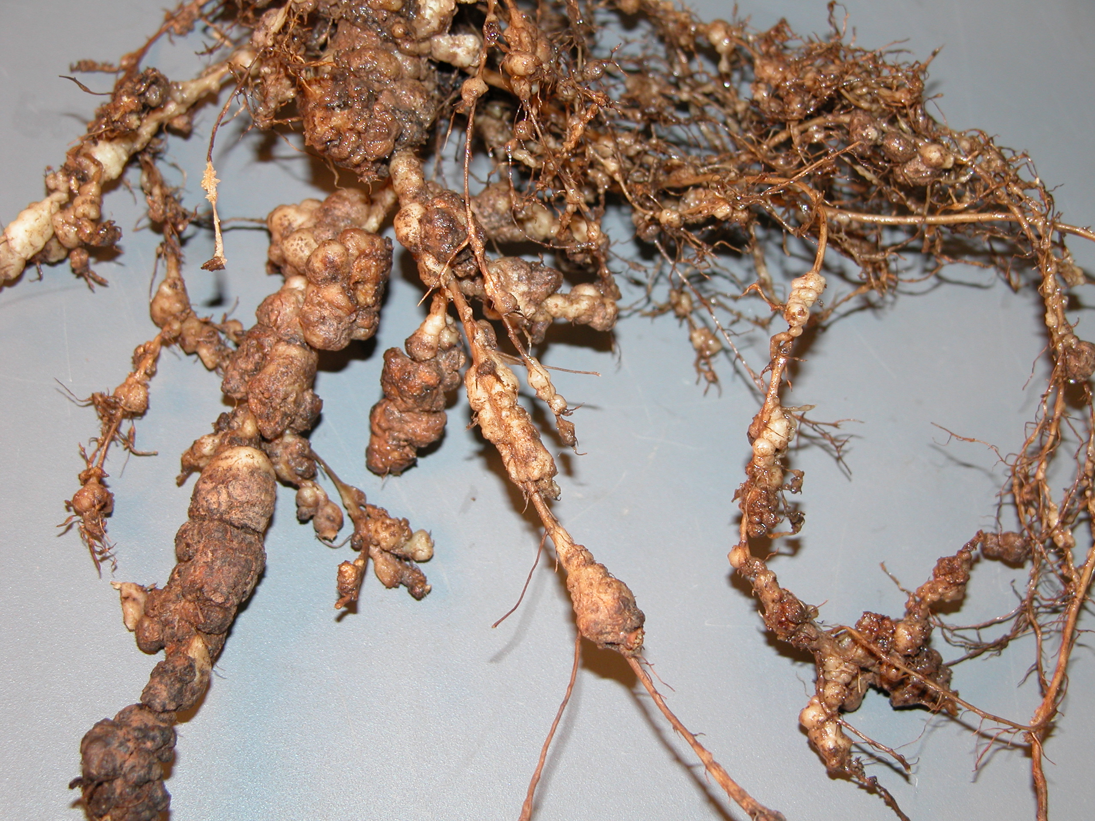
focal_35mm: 77
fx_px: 2436
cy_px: 410
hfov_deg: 25.3
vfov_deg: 19.1
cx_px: 548
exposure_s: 1/125
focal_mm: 19.9
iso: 100
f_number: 3.4
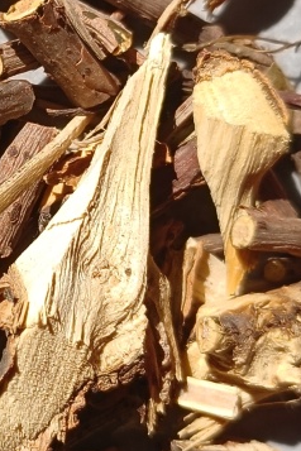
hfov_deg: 15.7
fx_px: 1053
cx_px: -49
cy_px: 188
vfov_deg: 24.2
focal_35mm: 84
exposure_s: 1/532
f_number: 1.9
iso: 100
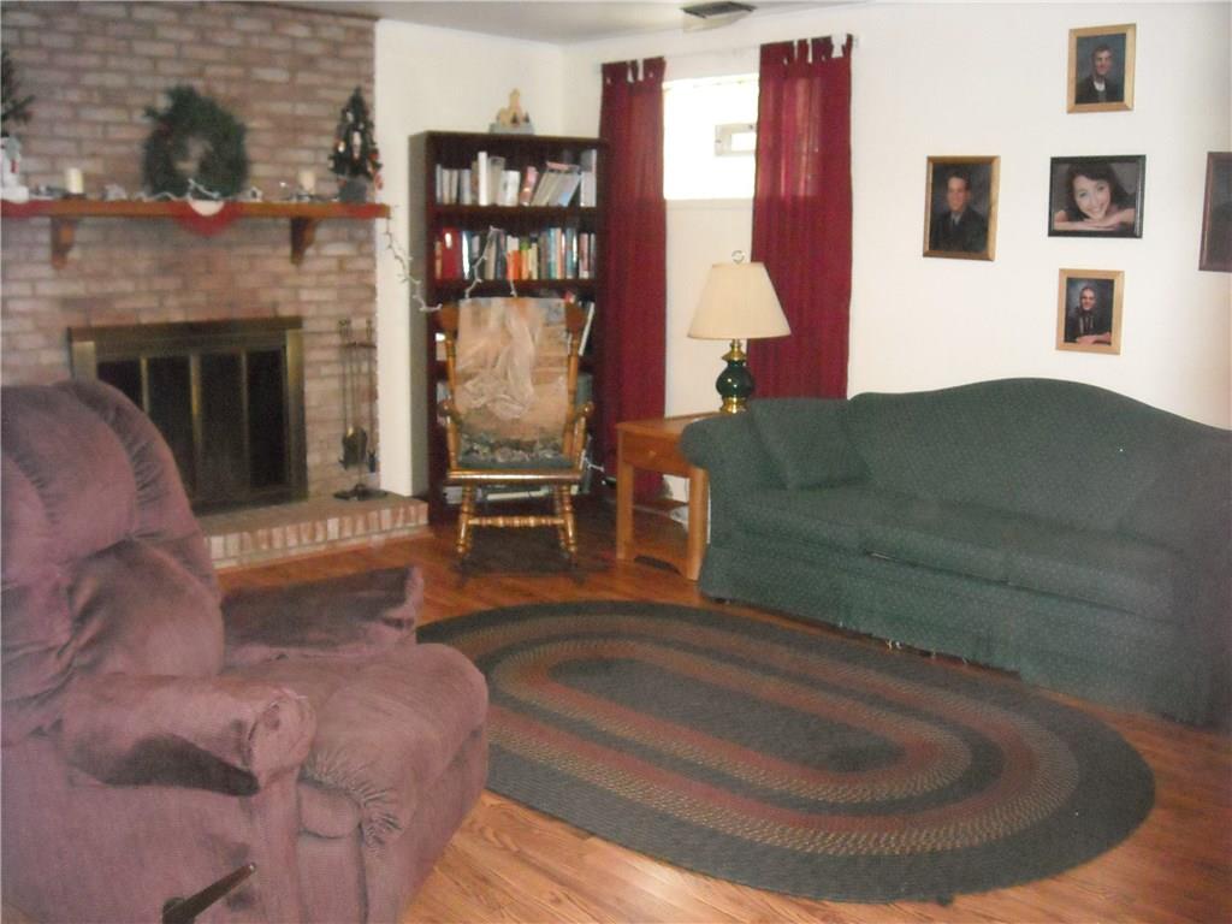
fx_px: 1246
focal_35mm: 35
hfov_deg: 52.6
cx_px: 616
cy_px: 462
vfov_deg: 40.7
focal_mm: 5.7
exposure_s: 1/60
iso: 1345
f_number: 2.8
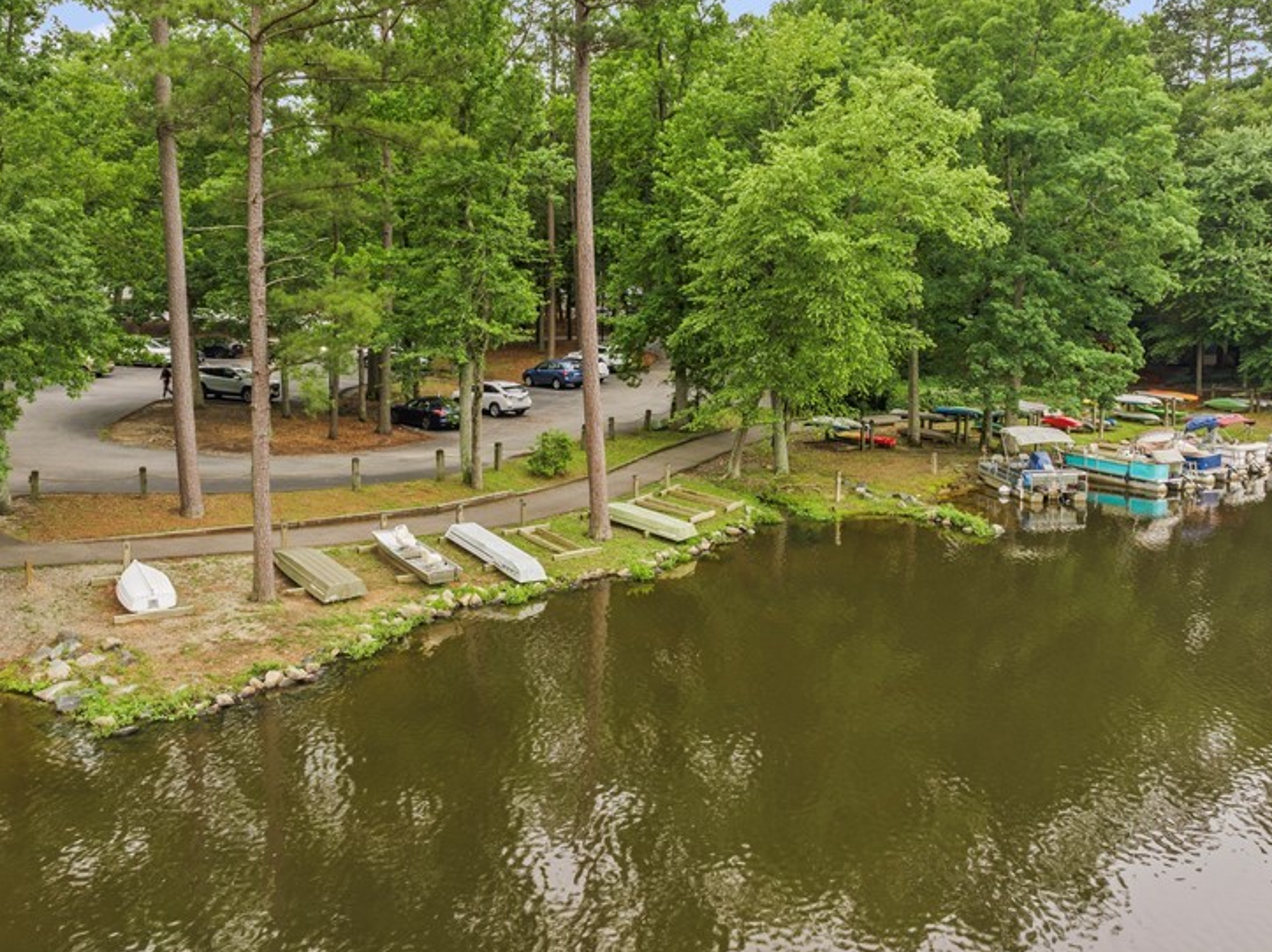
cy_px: 421
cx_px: 647
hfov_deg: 54.0
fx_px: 1248
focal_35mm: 34
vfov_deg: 41.7
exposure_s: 1/25
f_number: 8
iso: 100
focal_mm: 12.29
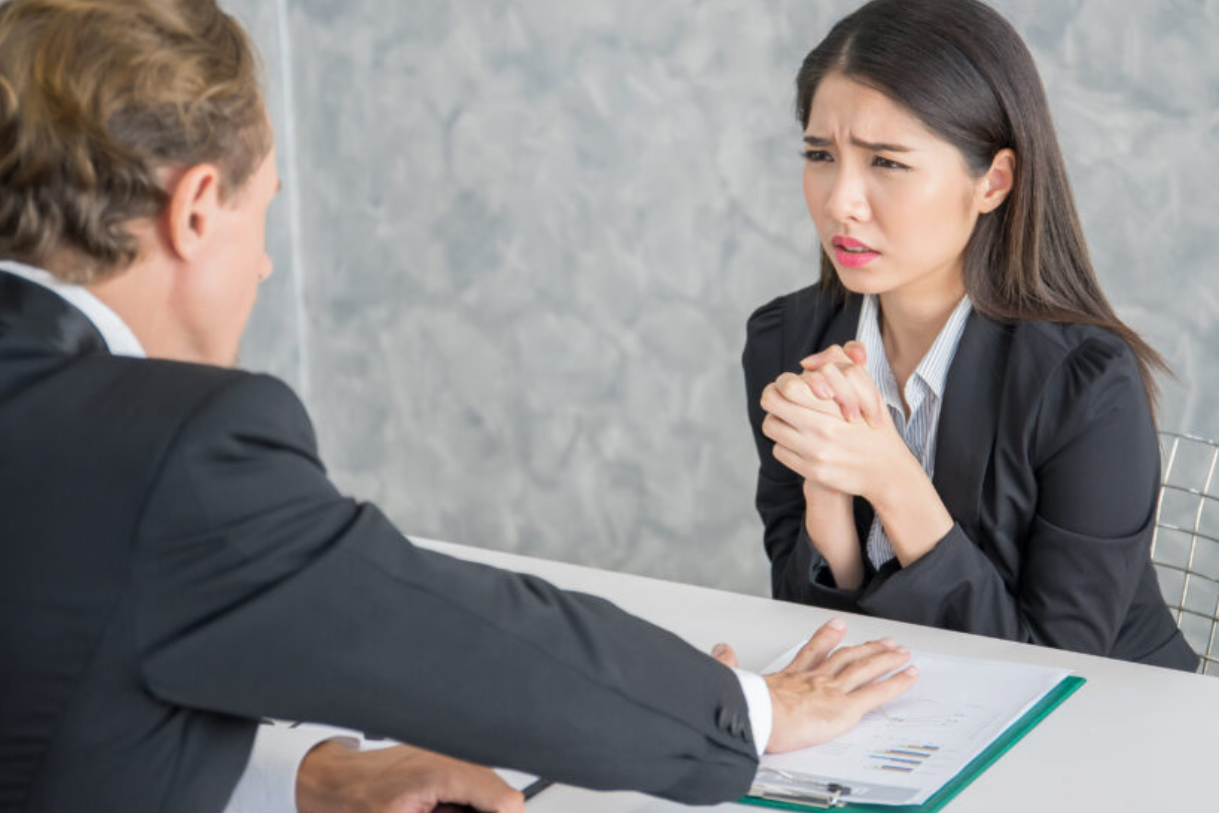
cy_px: 316
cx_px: 670
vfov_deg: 17.0
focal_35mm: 80
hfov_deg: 25.4
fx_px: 2709
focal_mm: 64
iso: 800
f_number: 4
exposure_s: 1/125
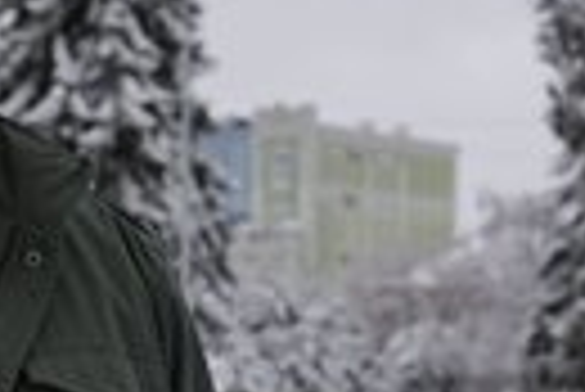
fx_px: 2408
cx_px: 166
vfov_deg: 9.3
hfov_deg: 13.8
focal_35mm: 148
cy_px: 322
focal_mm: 48
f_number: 4
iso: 100
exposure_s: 1/640
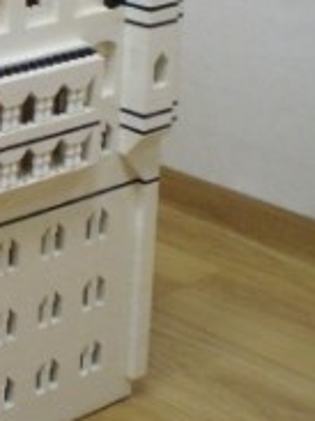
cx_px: -172
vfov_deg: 17.9
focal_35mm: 108
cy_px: 32
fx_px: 1312
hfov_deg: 12.9
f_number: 3.1
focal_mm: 6.3
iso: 400
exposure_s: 1/40
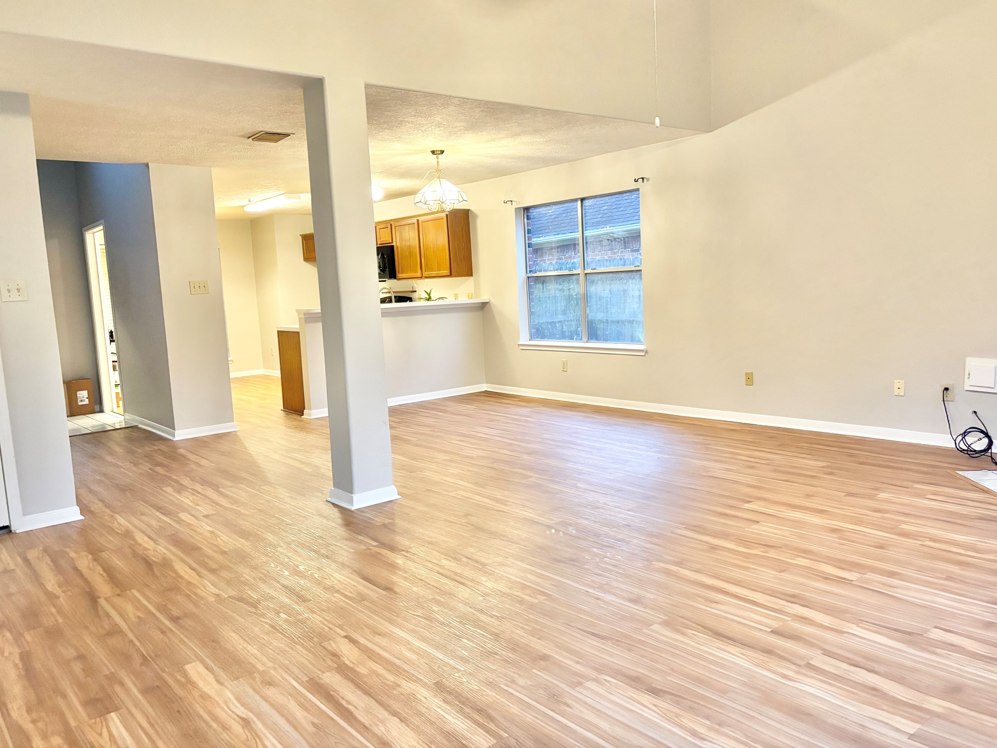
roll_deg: +2.7
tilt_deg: -6.3
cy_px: 362
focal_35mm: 27
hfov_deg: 65.3
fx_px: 778
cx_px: 496
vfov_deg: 51.3
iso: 400
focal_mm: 5.96
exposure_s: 1/60
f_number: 1.6
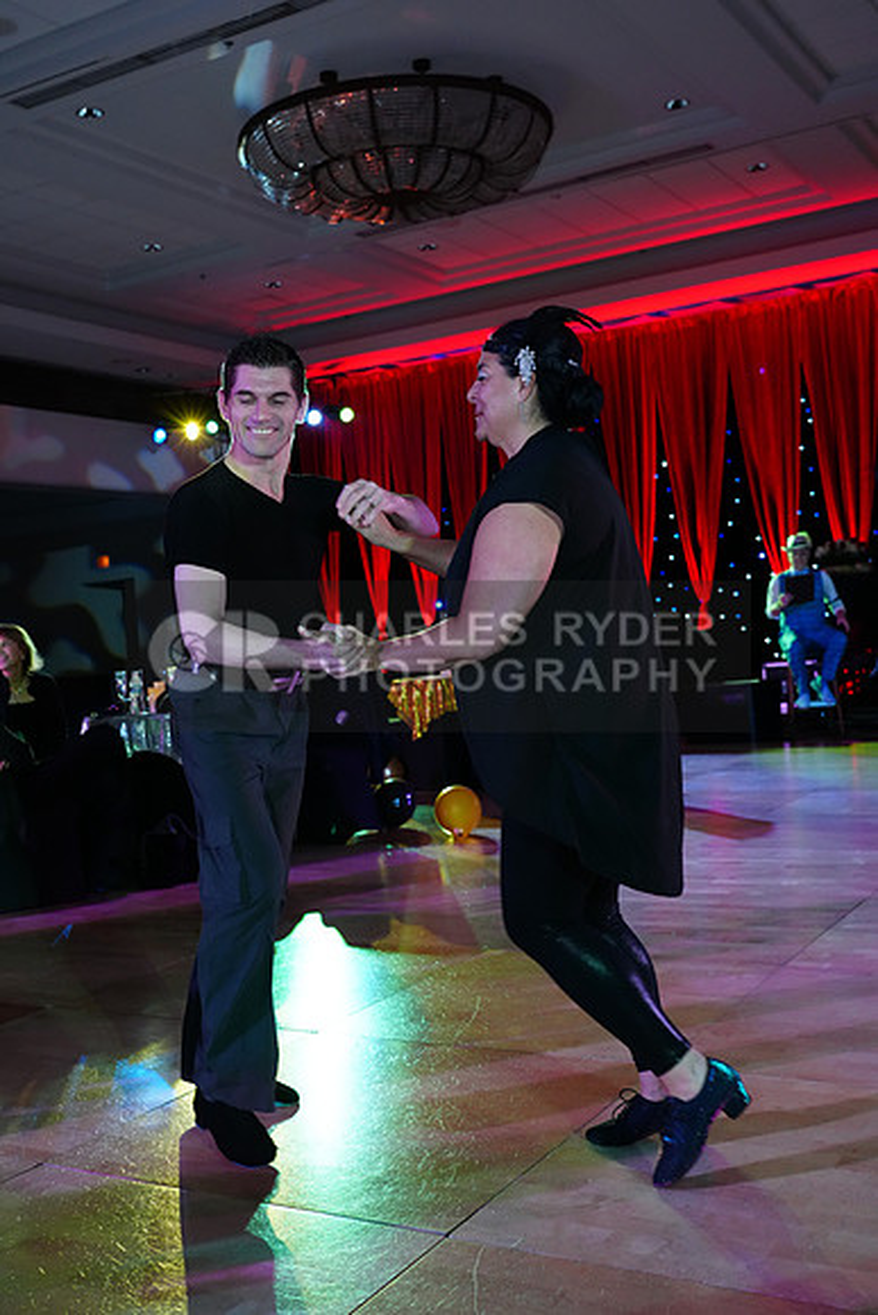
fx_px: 1316
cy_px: 658
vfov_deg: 53.1
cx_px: 439
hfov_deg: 36.9
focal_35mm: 36
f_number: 4.5
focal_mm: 36
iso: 3200
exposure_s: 1/250
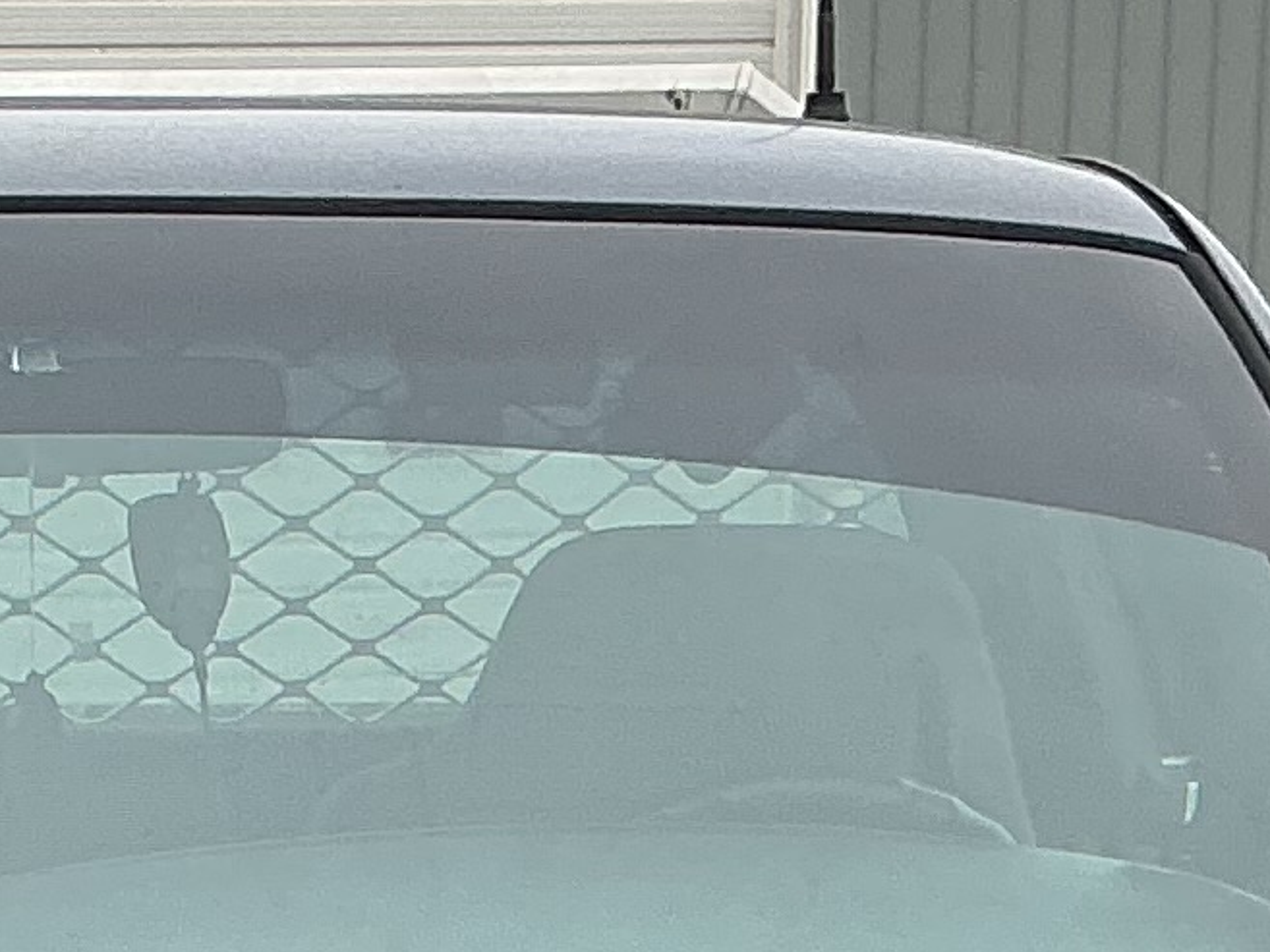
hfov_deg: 11.0
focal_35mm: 178
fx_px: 6532
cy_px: 1956
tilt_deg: -14.6
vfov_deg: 7.9
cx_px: -31
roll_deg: +1.0
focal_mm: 3
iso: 25
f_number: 1.8
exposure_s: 1/120
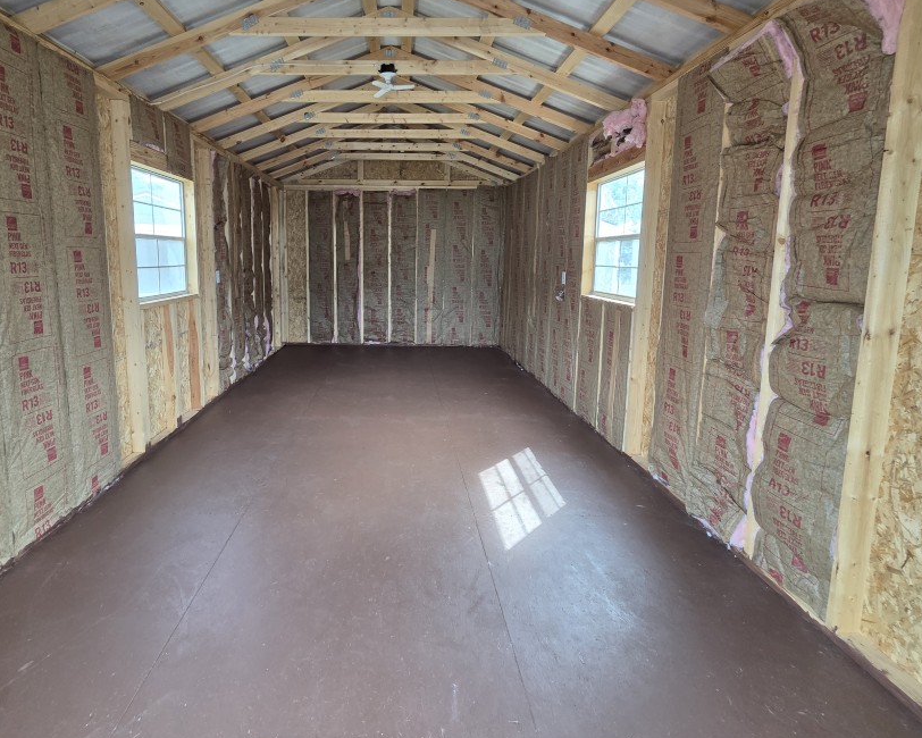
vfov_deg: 79.9
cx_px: 397
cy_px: 315
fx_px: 437
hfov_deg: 92.5
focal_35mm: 16
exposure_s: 1/120
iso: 160
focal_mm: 2.2
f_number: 2.2
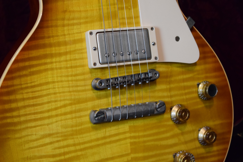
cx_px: 122
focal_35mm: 82
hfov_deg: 24.6
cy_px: 81
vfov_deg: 16.6
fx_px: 557
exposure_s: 1/60
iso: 3200
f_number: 5.6
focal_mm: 55
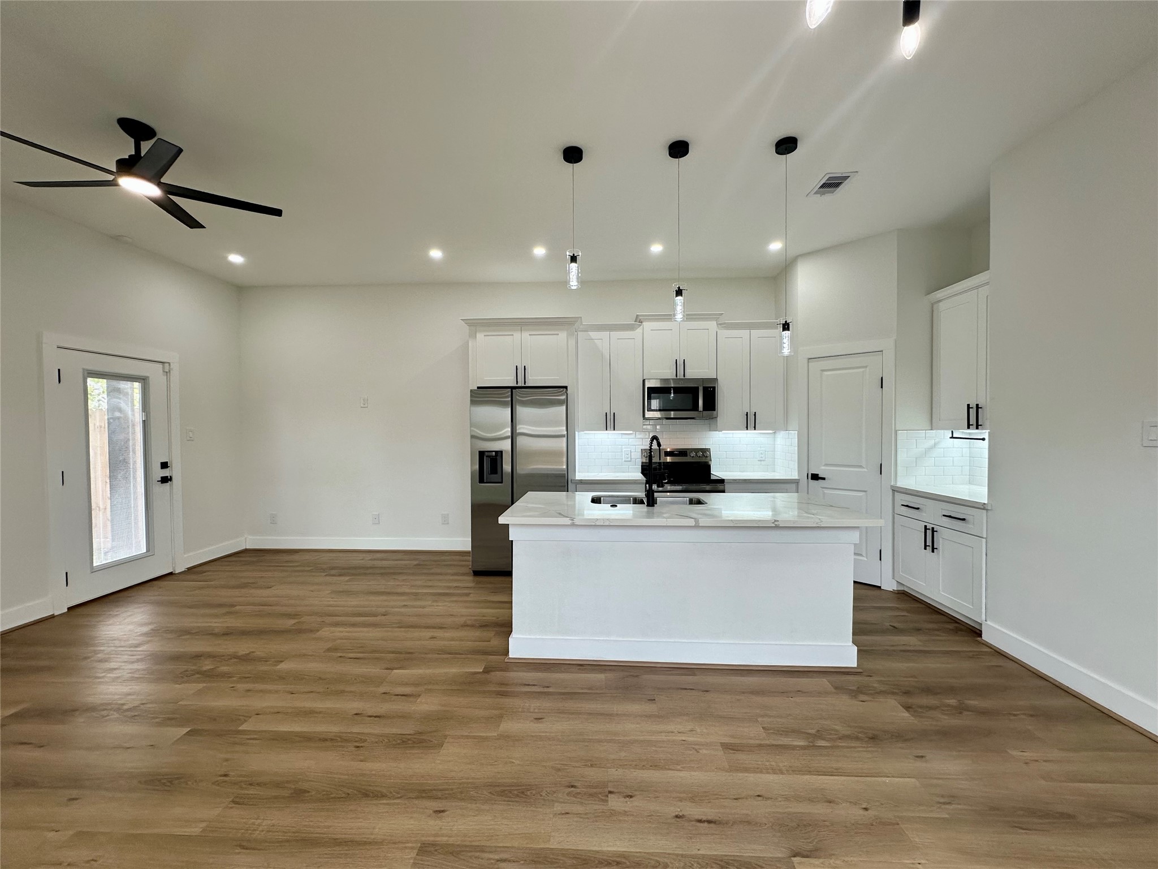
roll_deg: +0.4
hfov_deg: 102.1
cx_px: 579
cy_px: 434
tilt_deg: -0.1
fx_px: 468
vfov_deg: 85.7
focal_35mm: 14
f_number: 2.2
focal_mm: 2.22
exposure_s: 1/120
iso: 64
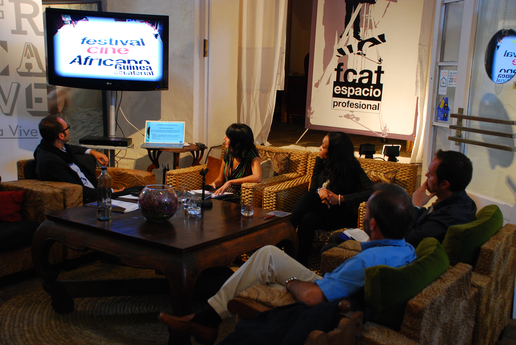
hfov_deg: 42.3
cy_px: 172
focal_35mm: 46
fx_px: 667
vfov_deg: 29.0
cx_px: 258
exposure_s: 1/15
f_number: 4.2
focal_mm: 31
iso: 400
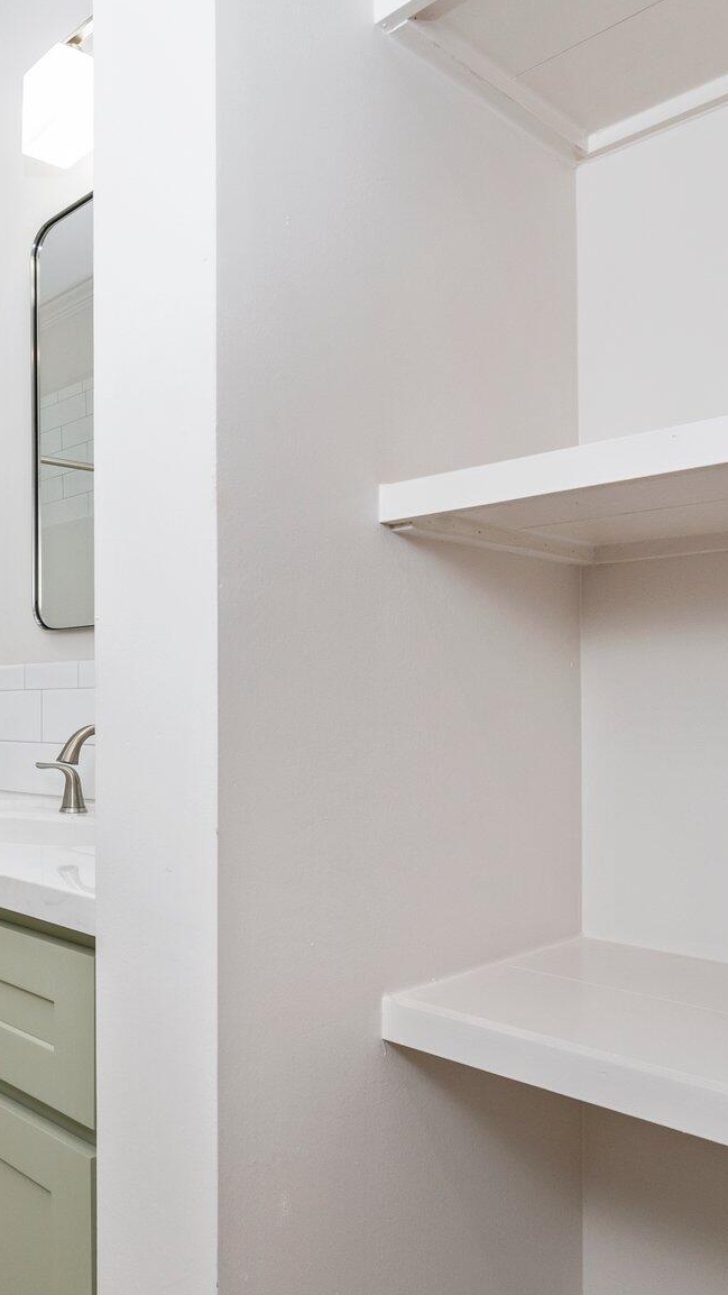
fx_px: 892
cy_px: 706
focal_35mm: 26
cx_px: -103
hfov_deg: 36.4
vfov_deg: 71.8
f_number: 9
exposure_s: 1/60
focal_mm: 14
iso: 320
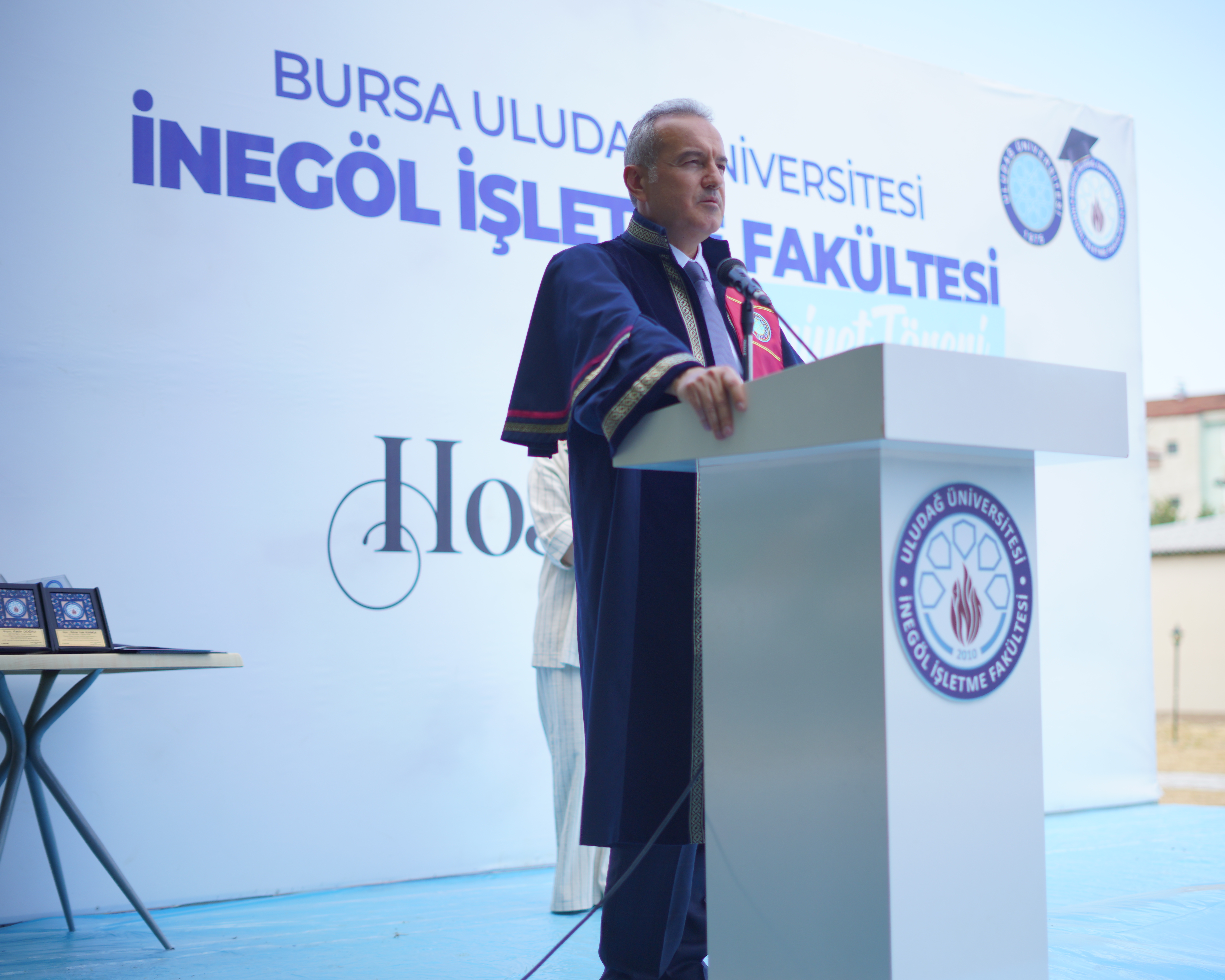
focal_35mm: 57
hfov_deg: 32.9
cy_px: 496
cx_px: 720
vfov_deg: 26.7
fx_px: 2067
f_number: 1.8
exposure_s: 1/1000
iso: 100
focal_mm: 50
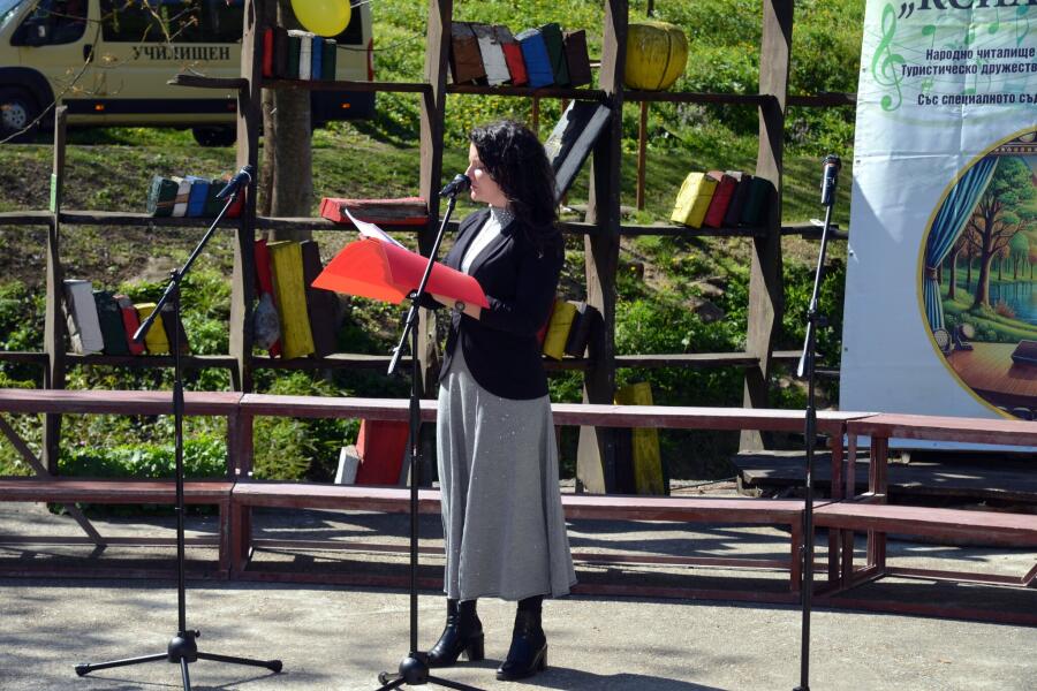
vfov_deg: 15.9
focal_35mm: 86
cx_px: 518
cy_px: 346
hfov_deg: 23.6
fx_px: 2477
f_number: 5.6
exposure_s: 1/125
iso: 140
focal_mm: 86
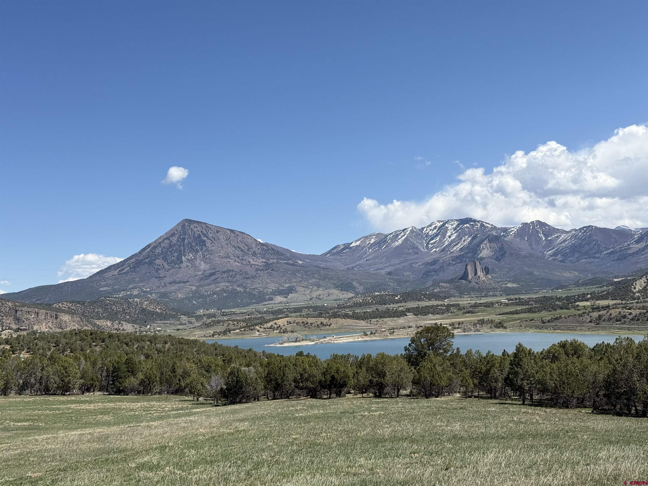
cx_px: 324
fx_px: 899
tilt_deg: +6.4
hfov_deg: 39.7
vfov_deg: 30.3
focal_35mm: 48
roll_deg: +2.6
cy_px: 243
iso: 64
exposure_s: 1/6024
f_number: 1.78
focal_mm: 6.76
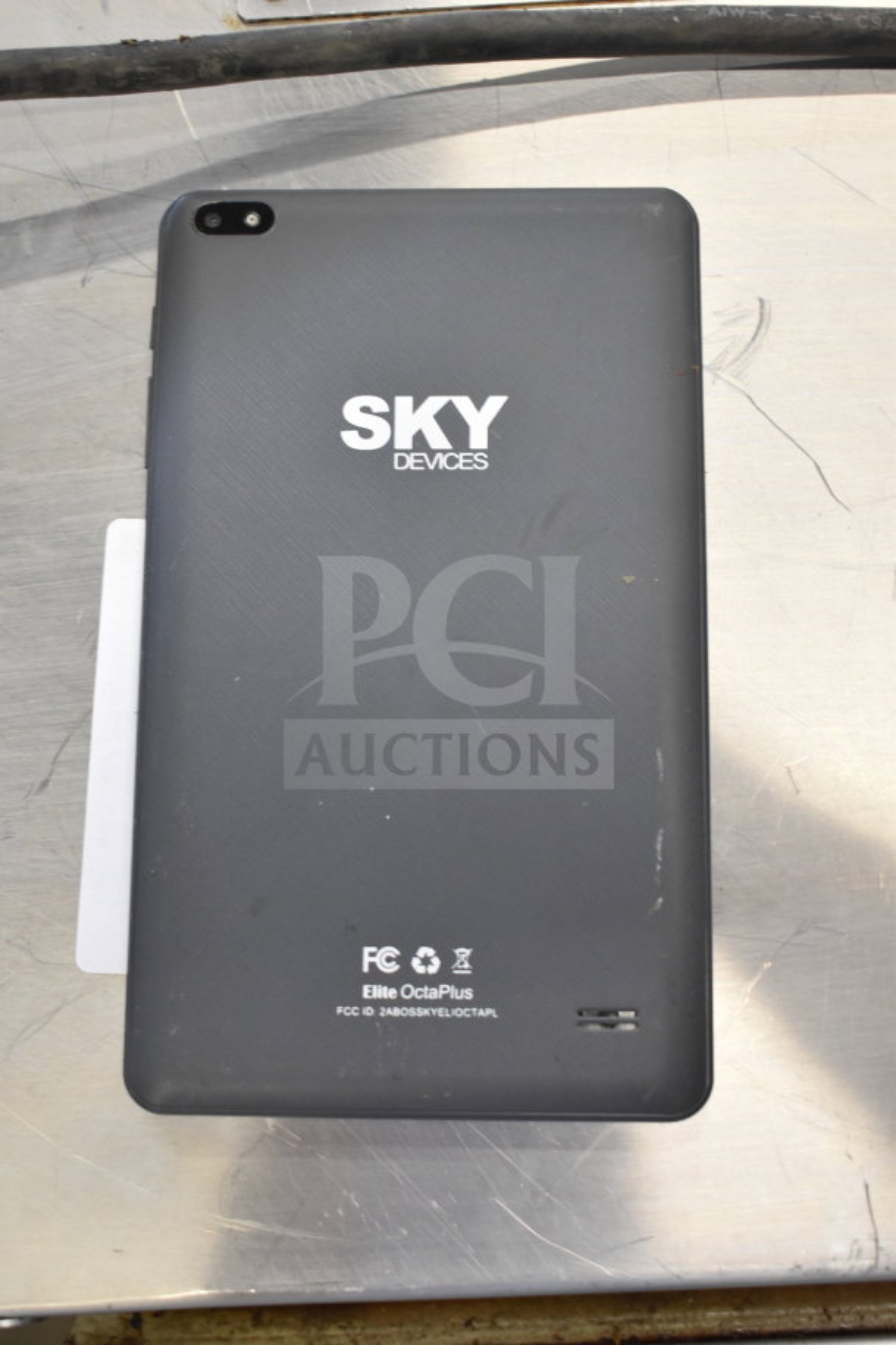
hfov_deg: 28.1
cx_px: 448
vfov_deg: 41.1
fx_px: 1792
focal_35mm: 48
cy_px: 672
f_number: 4.5
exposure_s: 1/50
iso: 1250
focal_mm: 32
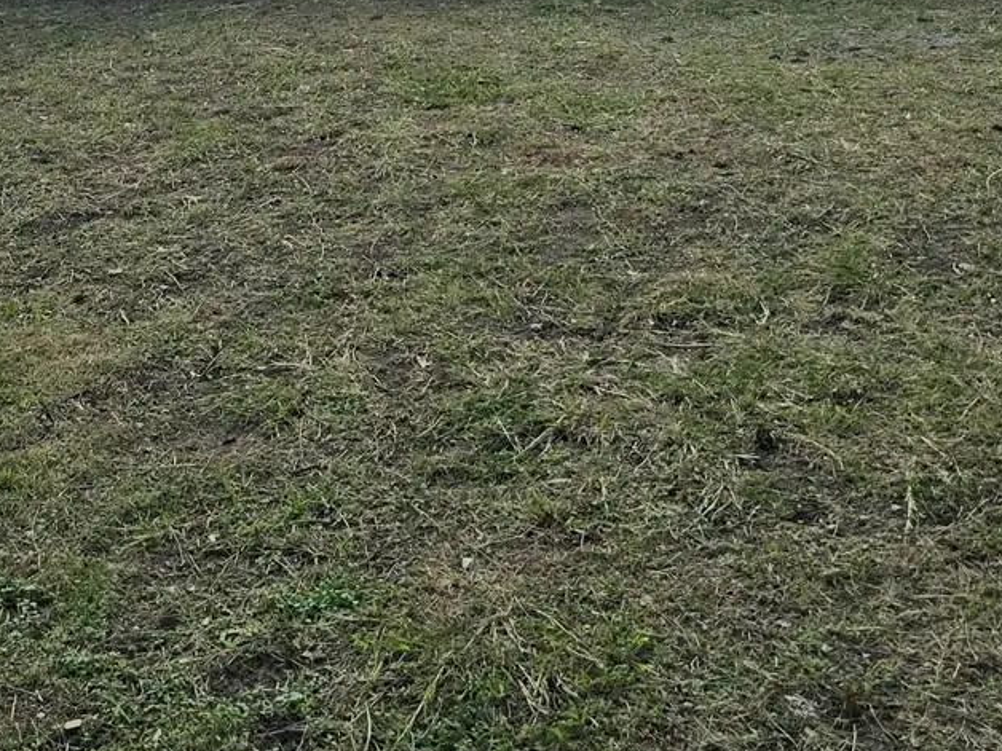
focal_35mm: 75
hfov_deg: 26.0
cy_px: -431
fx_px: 2171
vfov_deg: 17.3
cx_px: 424
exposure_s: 1/1242
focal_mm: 6.3
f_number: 1.7
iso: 12
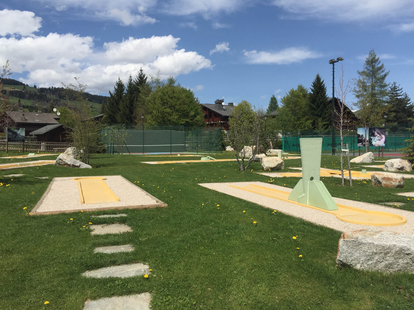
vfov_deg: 48.2
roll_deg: -0.2
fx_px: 347
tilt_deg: -1.3
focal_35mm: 29
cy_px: 155
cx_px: 207
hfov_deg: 61.7
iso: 32
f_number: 2.2
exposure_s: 1/4405
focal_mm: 4.15
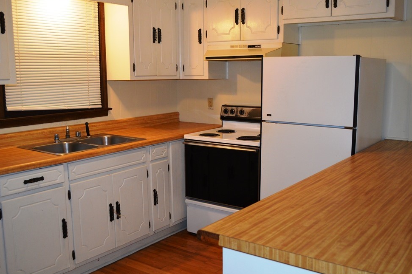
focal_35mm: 38
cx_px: 217
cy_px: 138
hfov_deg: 50.7
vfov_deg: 35.0
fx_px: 435
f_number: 4
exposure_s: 1/60
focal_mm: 24
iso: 720
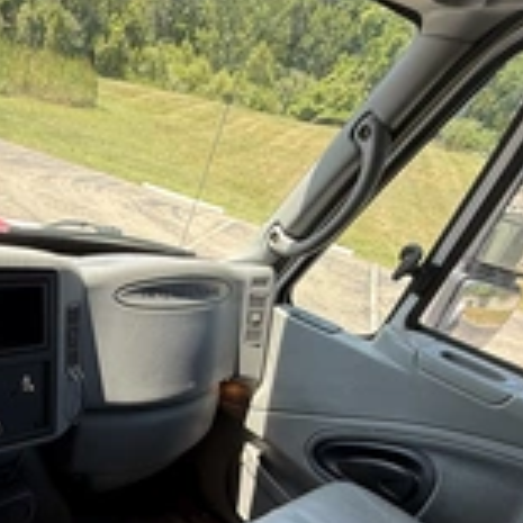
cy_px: 429
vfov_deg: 47.9
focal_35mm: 32
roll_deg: -15.4
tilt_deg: -34.5
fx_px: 547
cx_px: 98
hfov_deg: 48.0
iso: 64
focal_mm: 2.22
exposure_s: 1/106
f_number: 2.2
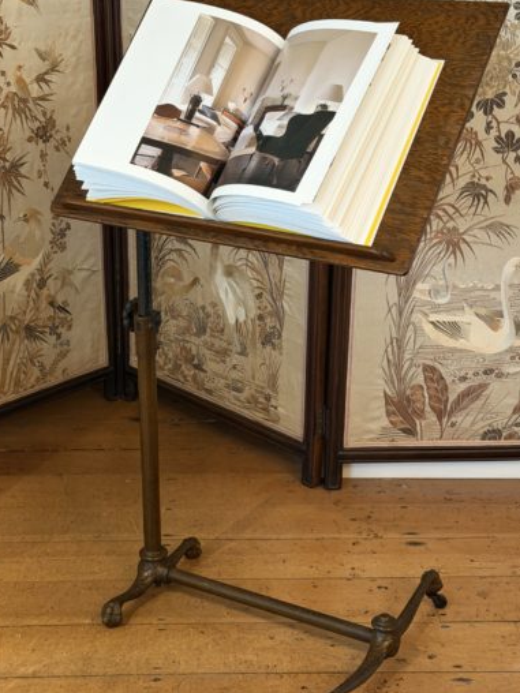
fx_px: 1162
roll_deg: -0.2
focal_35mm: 58
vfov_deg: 33.2
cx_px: 232
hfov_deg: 25.2
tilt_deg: -22.2
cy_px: 351
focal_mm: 6.76
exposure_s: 1/33
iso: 400
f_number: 1.78
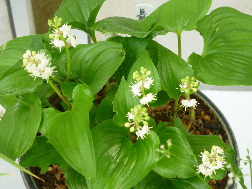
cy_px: 94
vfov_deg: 18.4
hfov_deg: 24.4
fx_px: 582
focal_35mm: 80
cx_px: 126
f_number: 4.6
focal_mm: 14.3
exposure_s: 1/100
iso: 400
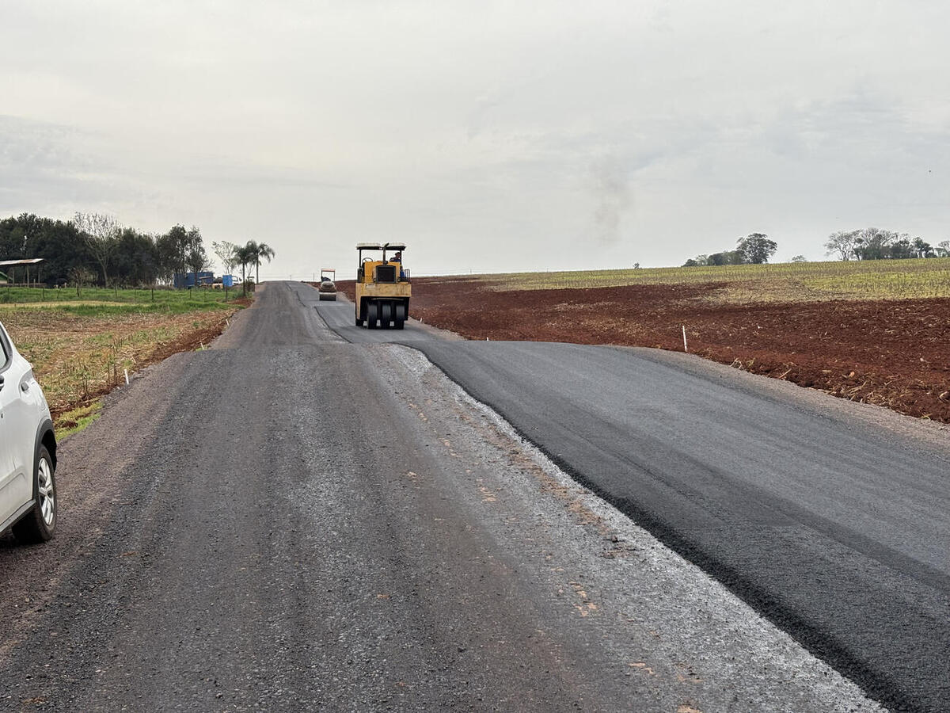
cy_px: 356
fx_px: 1427
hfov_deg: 36.8
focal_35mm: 52
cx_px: 475
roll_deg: +0.4
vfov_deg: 28.0
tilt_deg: +0.0
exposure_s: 1/1362
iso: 32
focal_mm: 5.96
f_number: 1.6
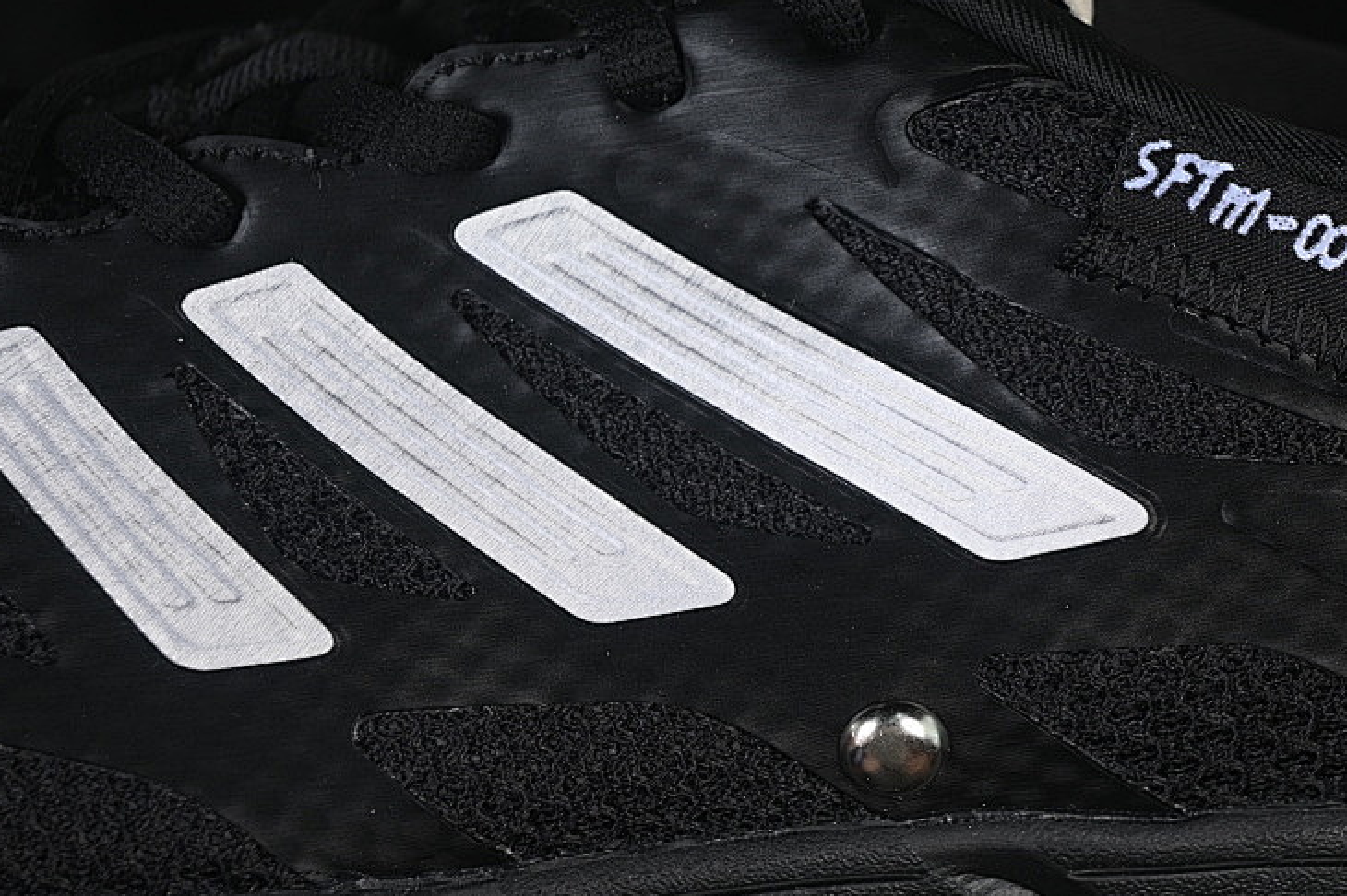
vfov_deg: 12.3
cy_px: 363
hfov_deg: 18.4
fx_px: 4151
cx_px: 945
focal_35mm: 111
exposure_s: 1/50
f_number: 6.3
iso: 160
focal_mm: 50
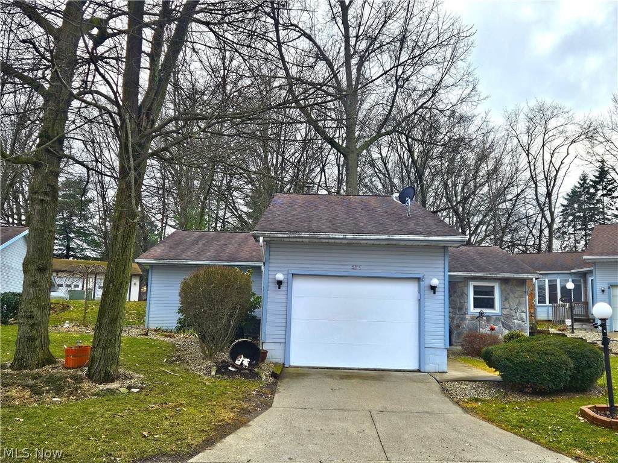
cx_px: 309
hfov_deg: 73.9
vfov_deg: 58.9
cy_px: 232
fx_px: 411
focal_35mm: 23
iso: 25
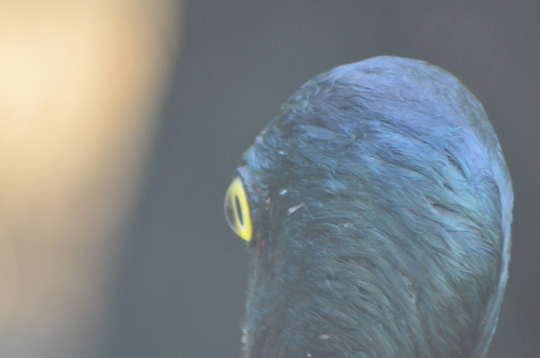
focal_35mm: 753
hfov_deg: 2.7
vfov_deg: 1.8
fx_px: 11273
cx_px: 264
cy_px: 200
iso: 1600
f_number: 5.6
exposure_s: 1/125
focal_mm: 300
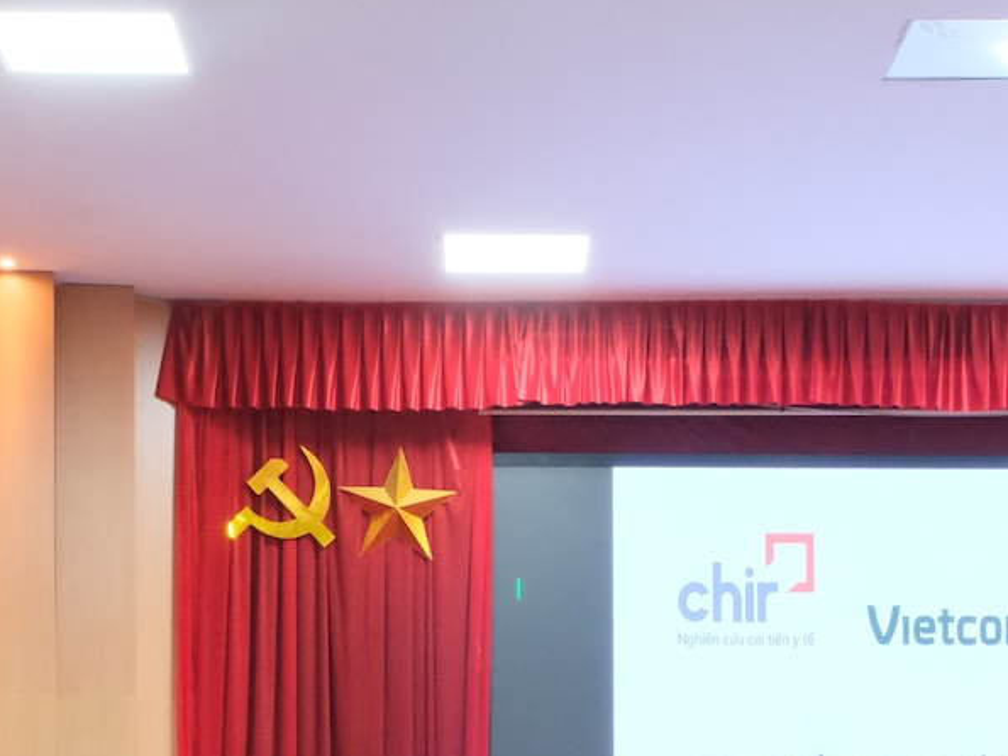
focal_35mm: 90
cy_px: 809
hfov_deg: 21.8
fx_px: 2620
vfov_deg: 16.0
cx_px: 500
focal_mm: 19.6
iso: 6400
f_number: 10
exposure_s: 1/20
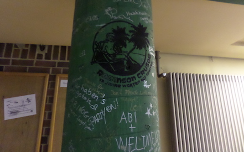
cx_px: 121
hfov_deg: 70.4
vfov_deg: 47.2
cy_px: 60
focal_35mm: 26
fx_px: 173
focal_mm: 4.3
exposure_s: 1/10
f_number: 3.1
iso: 640
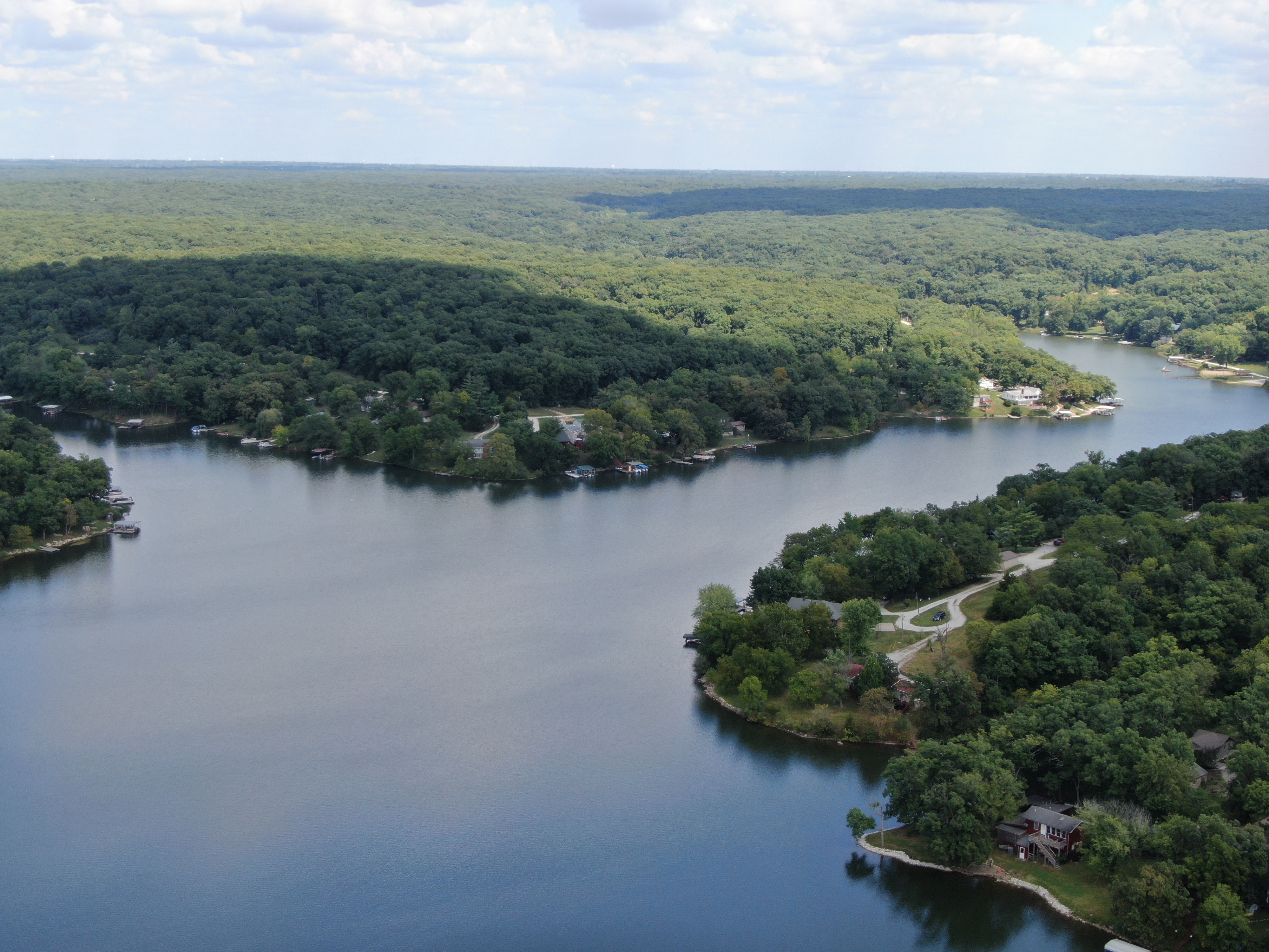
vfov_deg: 30.3
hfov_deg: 39.7
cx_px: 634
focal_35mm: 48
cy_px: 476
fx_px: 1760
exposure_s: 1/400
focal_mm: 8.6
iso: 100
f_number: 3.8
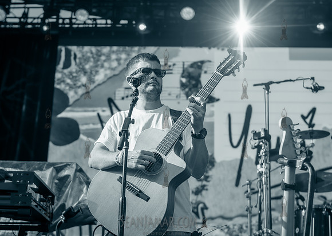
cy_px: 103
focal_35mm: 70
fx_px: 662
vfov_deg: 20.2
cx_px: 133
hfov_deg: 28.1
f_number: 4
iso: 500
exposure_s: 1/2000
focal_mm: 60
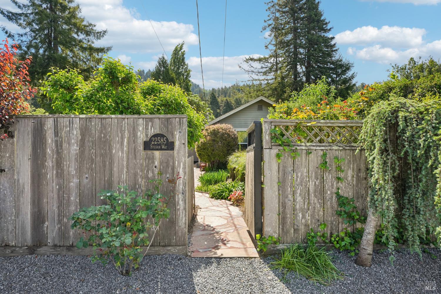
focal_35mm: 19
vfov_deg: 65.6
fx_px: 228
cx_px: 220
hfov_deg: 88.1
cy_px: 147
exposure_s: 1/640
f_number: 8
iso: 640
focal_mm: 18.6
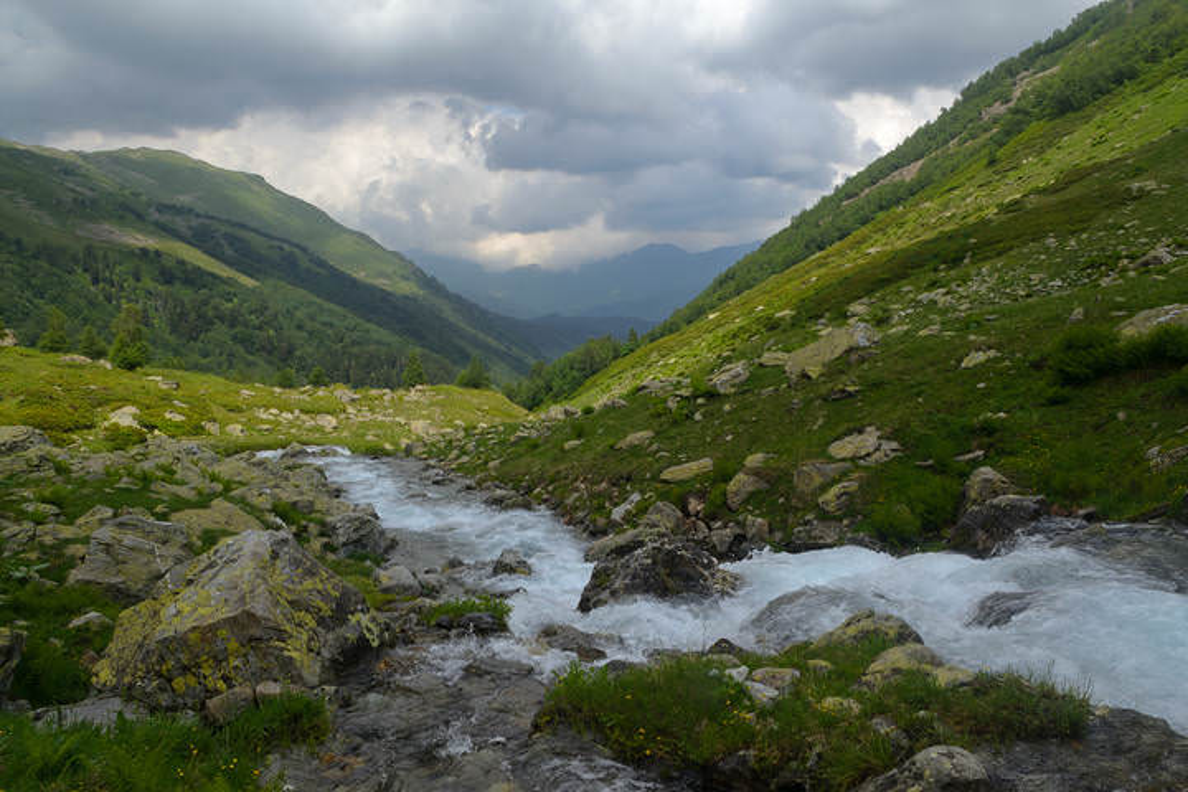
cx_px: 594
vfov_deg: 47.9
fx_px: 891
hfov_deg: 67.4
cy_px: 396
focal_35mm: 27
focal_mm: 18
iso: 200
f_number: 11
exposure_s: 1/160
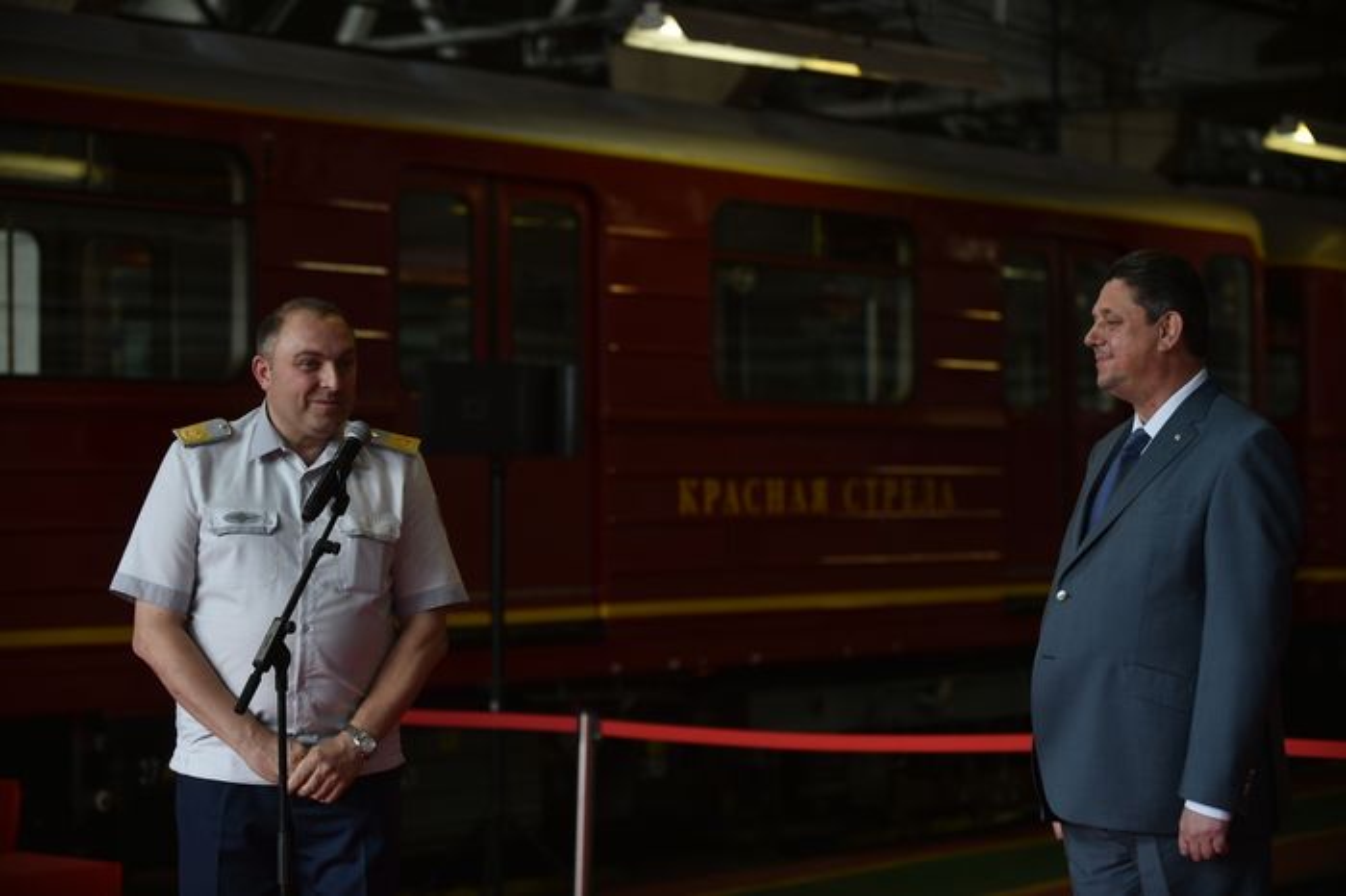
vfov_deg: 15.2
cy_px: 448
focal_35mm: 90
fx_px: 3363
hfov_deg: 22.6
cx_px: 673
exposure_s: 1/500
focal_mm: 90
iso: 500
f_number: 4
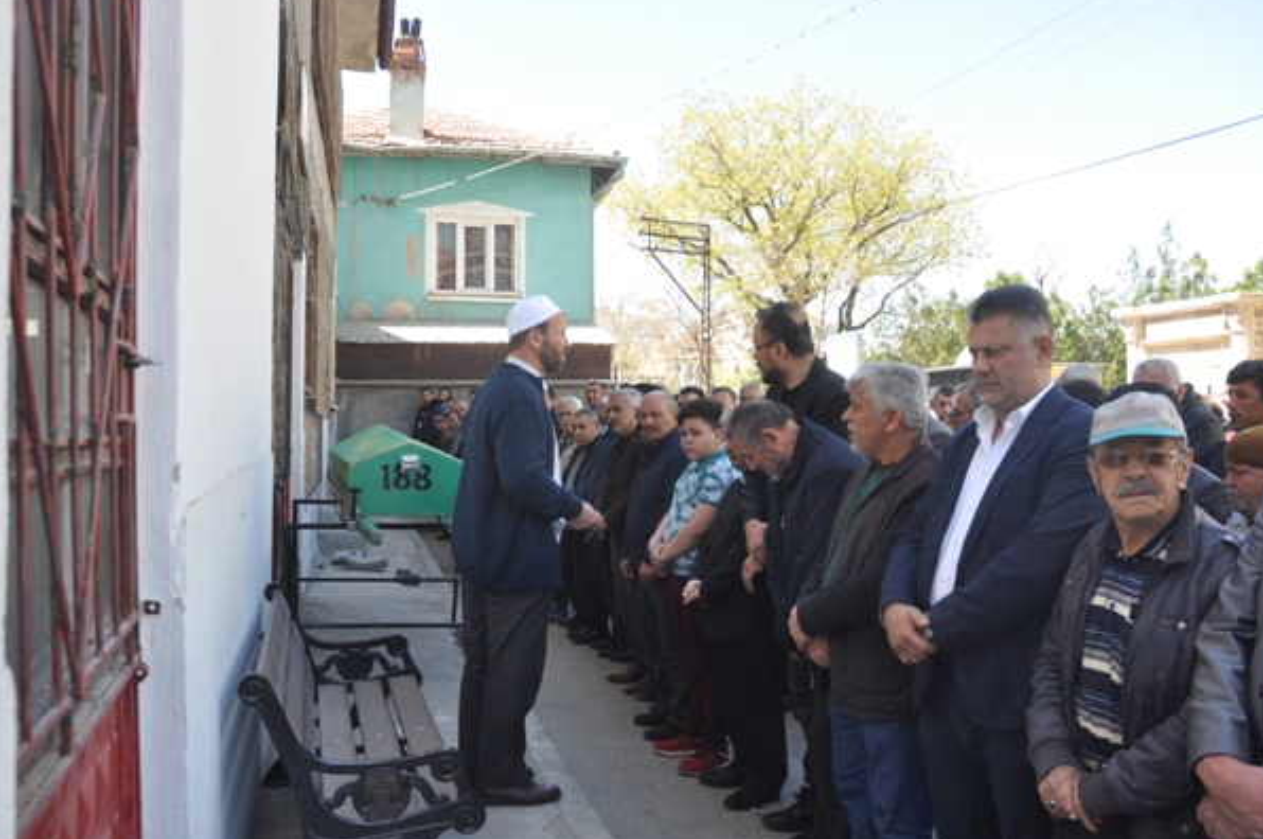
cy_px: 438
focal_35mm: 29
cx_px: 610
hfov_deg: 63.7
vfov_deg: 44.9
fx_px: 1016
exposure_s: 1/125
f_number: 5.6
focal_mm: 18
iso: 200
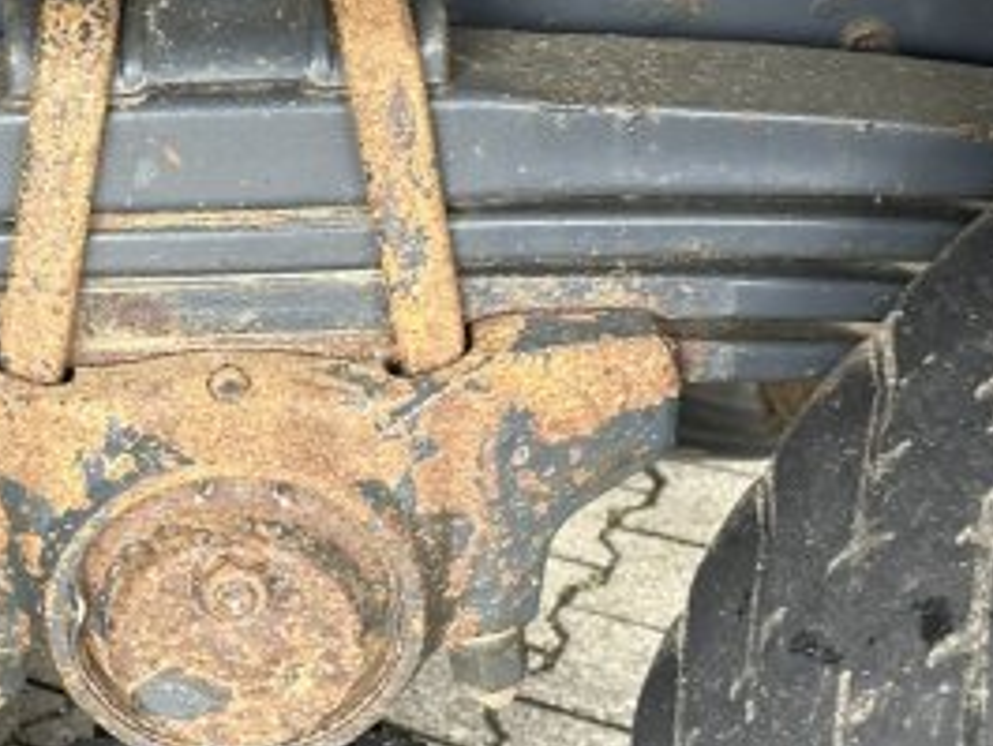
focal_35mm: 58
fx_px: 1665
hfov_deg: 32.5
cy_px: 412
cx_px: 240
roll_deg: -0.5
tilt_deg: -31.3
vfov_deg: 25.2
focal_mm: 6.86
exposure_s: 1/60
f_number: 1.78
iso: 320
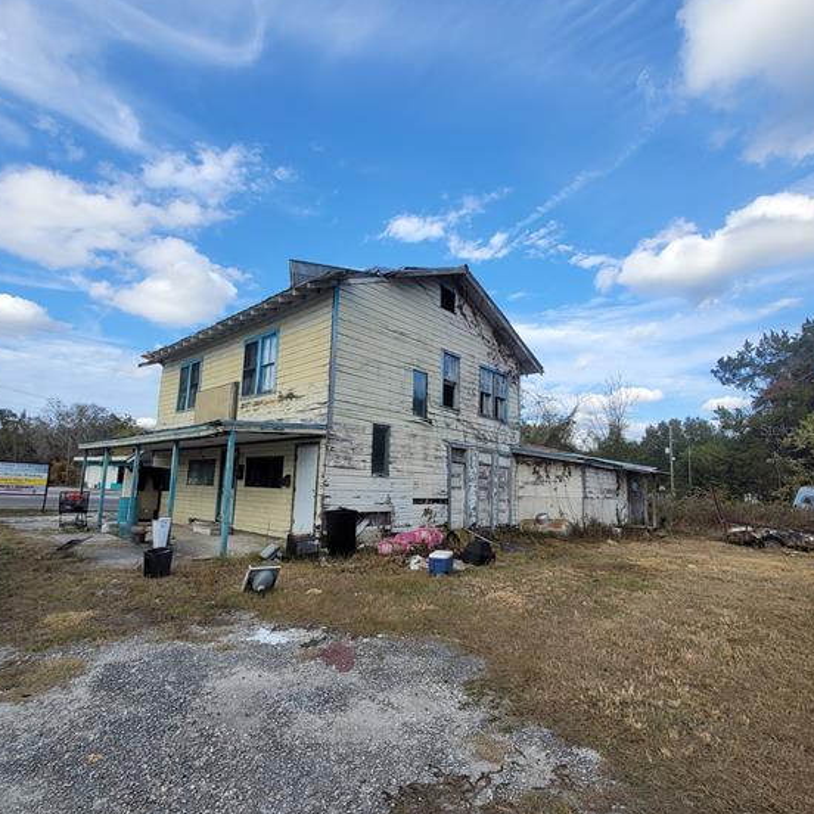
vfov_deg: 87.4
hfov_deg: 87.4
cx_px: 403
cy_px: 429
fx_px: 426
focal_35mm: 16
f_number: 2.2
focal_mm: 2.2
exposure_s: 1/1084
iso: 64
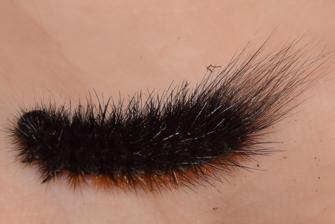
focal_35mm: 210
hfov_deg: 9.8
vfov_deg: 6.6
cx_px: 168
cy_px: 112
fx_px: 1956
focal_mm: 140
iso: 100
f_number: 13
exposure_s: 1/160
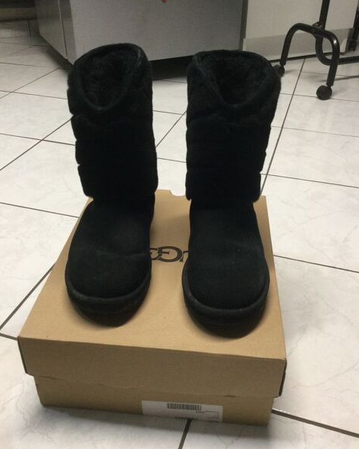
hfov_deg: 44.5
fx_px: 439
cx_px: 181
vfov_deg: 54.2
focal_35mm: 33
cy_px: 213
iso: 125
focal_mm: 3.3
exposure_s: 1/33
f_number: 2.4
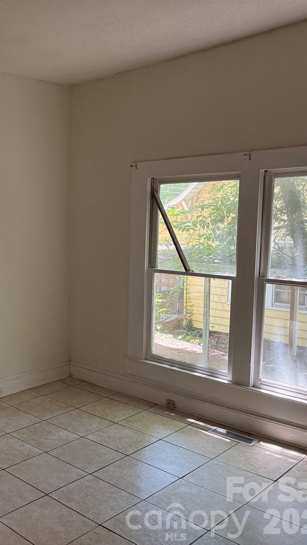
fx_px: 506
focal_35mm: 35
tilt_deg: -6.0
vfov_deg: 56.6
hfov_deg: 30.4
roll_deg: +1.3
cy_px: 273
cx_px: -25
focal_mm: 6.76
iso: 200
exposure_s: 1/110
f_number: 1.78
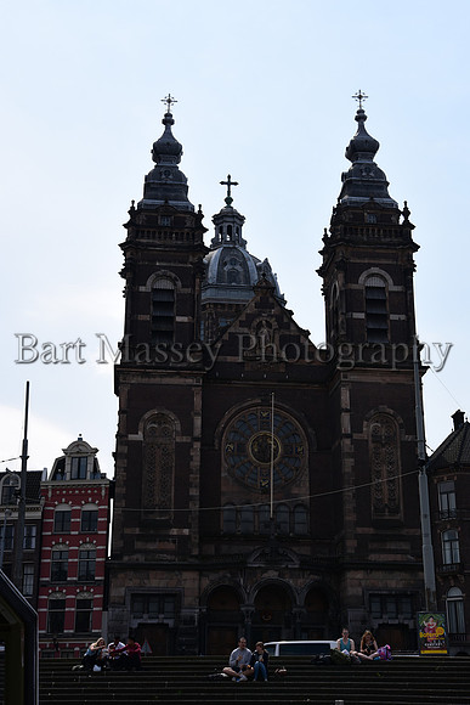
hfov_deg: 26.0
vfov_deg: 38.2
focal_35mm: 52
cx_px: 235
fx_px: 1018
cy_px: 352
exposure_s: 1/320
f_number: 9
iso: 90
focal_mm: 52
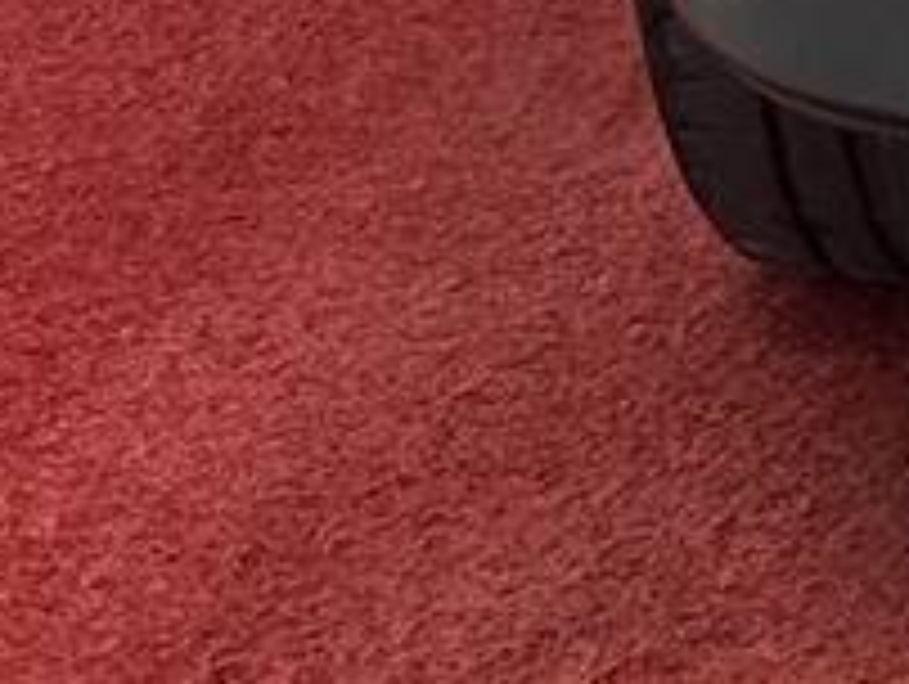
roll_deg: +0.6
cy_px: -1490
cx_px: 2848
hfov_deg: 5.4
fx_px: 8991
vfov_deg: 4.2
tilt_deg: -9.2
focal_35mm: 342
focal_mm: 6.76
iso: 160
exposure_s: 1/67
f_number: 1.78
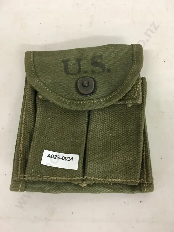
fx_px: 194
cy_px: 116
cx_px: 87
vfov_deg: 61.7
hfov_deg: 48.2
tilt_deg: -70.8
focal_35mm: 29
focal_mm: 4.15
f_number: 2.2
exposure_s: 1/17
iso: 80
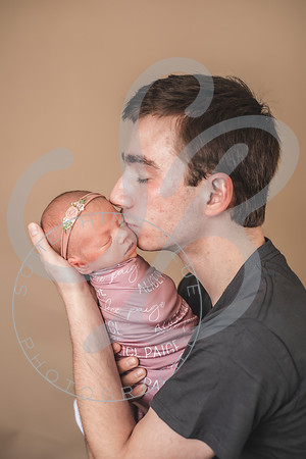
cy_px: 230
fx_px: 637
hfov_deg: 27.0
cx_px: 153
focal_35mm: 50
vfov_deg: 39.6
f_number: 2.8
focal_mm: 50
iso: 200
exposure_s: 1/125
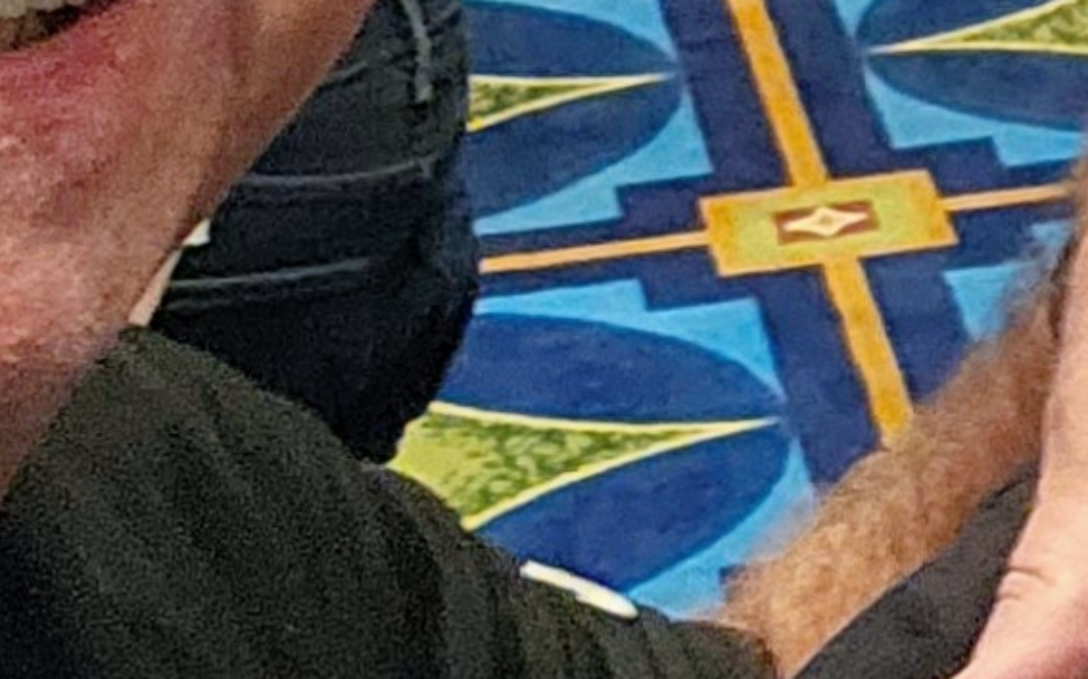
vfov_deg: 7.0
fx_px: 5543
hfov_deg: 9.9
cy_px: -25
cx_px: 2573
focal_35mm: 187
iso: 640
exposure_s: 1/60.2
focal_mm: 3.3
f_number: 2.2
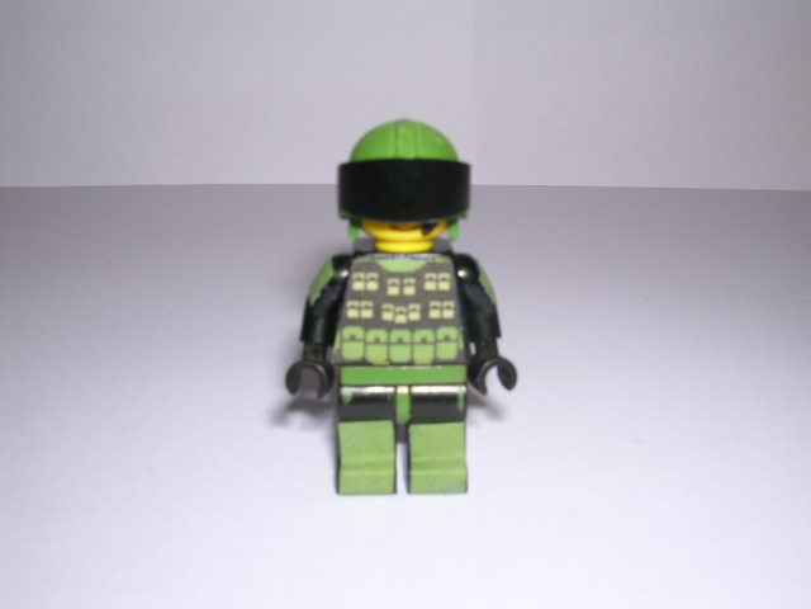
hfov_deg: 49.0
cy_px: 304
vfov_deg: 37.7
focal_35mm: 38
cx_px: 406
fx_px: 890
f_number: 5.6
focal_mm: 5.8
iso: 100
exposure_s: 1/60.1
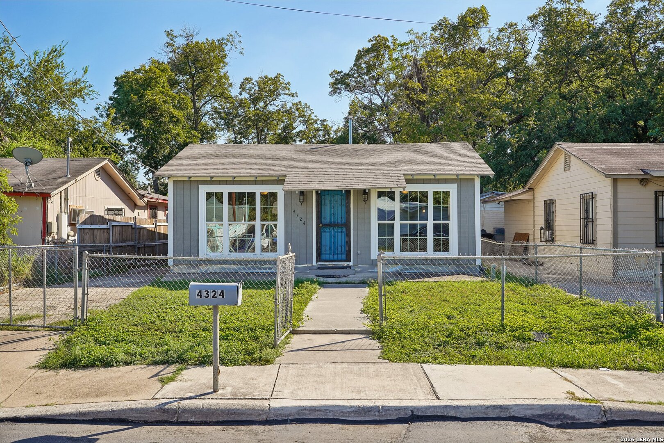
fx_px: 563
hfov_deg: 61.1
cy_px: 222
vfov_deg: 43.0
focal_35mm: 30
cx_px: 332
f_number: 8
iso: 100
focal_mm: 30.5
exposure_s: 1/200
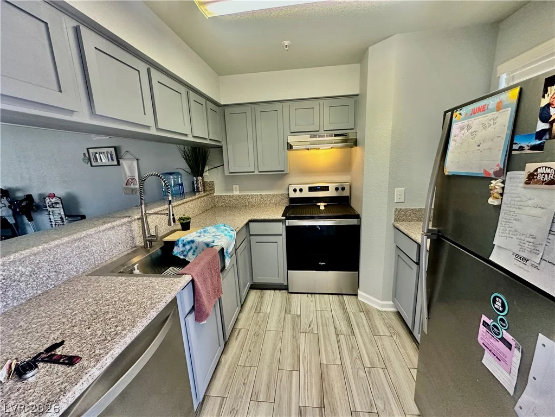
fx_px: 224
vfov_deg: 85.7
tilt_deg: -11.4
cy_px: 208
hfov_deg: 102.1
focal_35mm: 14
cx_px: 278
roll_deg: +2.2
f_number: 2.2
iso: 320
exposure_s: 1/120
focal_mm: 2.22
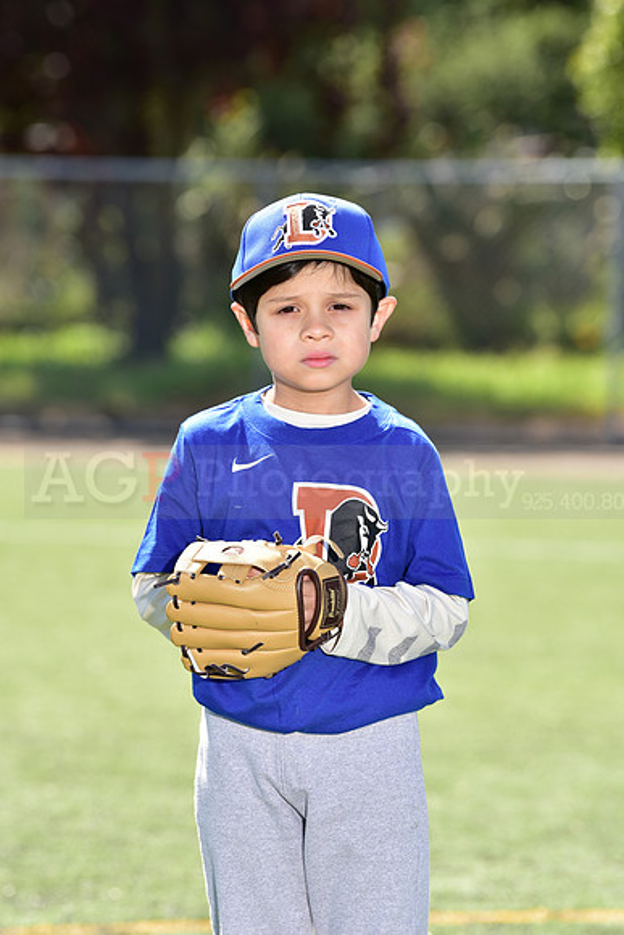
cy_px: 468
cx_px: 312
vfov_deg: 11.1
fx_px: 4807
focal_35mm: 185
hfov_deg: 7.4
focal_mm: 185
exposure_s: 1/250
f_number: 5.6
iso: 100
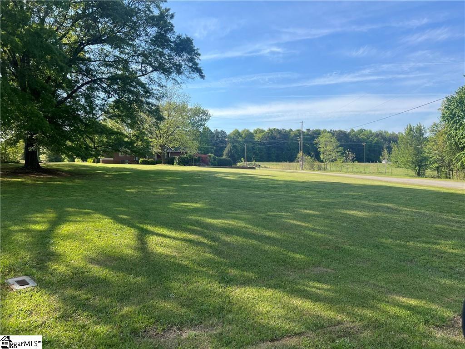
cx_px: 232
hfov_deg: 67.3
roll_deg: +0.9
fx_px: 349
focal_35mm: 26
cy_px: 174
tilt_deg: -2.2
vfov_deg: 53.1
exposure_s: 1/2632
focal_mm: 5.7
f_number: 1.5
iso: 50
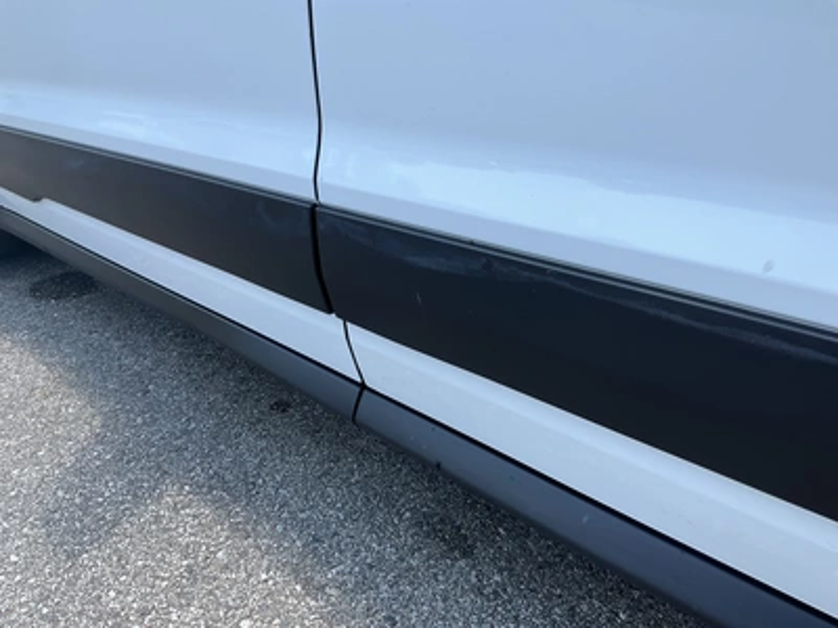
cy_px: 314
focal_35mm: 29
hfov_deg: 61.7
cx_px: 419
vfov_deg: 48.2
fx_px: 702
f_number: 1.8
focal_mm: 3
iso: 25
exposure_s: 1/719
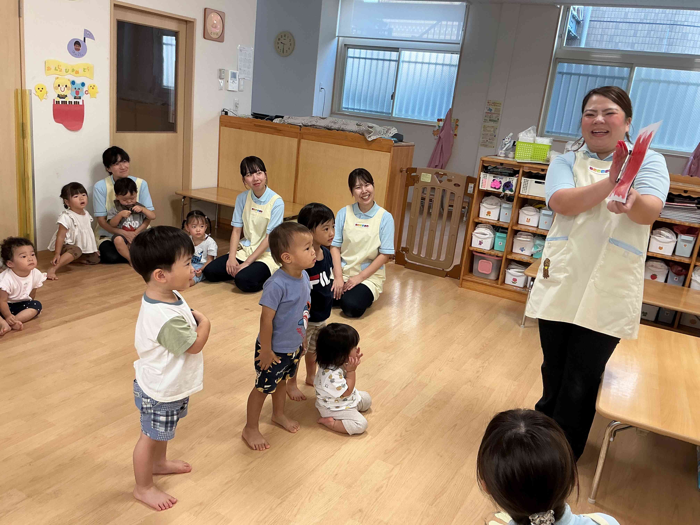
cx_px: 350
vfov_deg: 48.2
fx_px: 586
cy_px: 262
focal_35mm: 29
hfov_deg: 61.7
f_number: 1.8
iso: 50
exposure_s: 1/120
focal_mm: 3
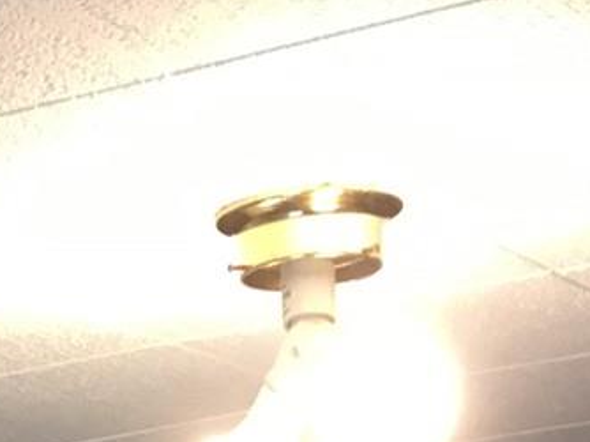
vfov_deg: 7.6
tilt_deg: -4.1
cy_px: 1199
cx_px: -251
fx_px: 3032
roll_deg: +3.6
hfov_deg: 10.8
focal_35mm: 178
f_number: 2.2
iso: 40
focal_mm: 4.15
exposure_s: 1/30
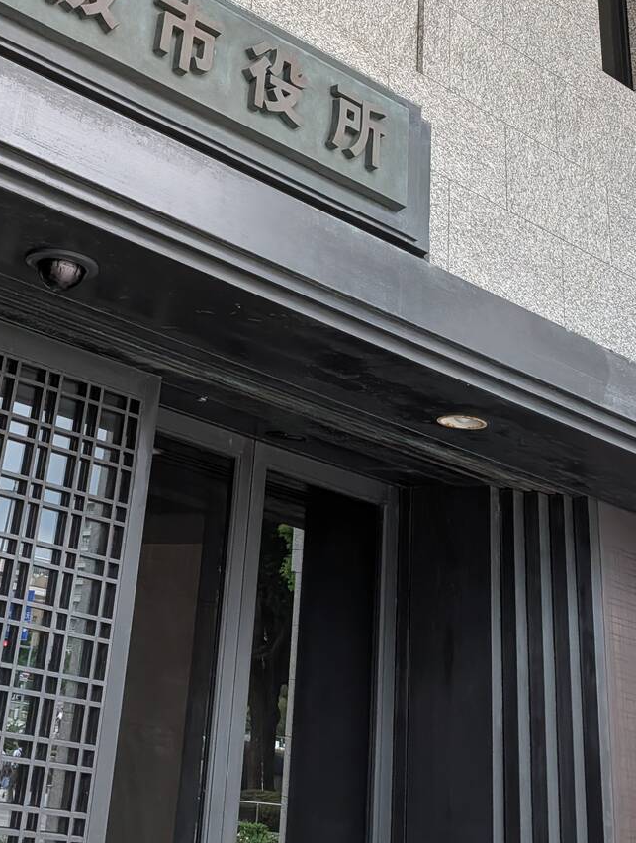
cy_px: 84
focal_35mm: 45
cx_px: 77
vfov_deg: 39.0
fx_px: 1099
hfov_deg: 31.0
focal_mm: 6.9
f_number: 1.68
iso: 1182
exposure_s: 1/490
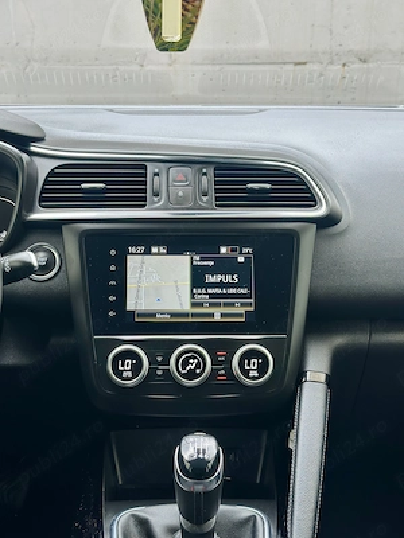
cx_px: 202
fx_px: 747
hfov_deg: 30.3
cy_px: 269
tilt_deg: -15.0
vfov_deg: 39.7
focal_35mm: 48
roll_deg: -2.0
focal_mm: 6.86
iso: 80
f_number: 1.78
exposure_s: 1/111
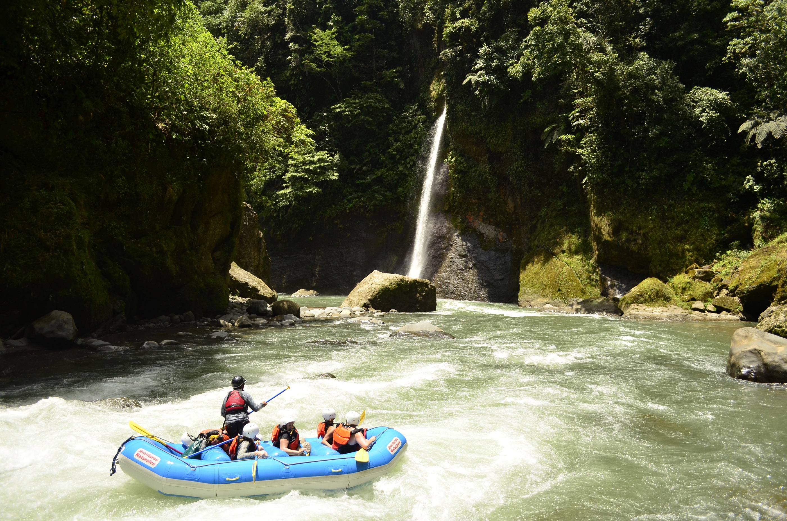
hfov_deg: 67.5
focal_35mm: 27
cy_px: 260
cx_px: 394
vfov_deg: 47.7
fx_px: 589
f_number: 3.5
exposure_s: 1/3000
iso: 400
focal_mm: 18
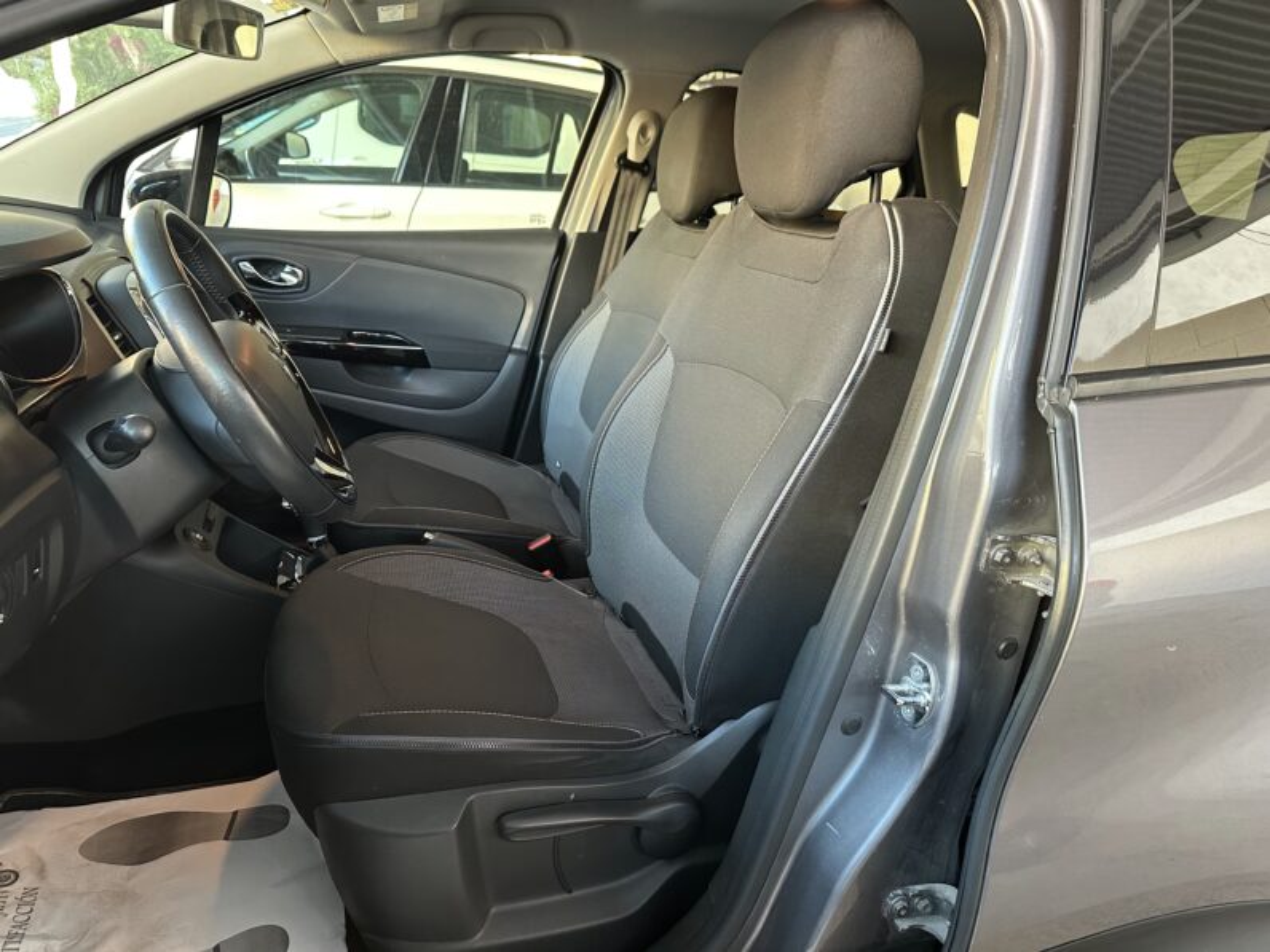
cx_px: 635
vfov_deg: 56.8
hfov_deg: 71.6
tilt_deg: -18.8
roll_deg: -5.9
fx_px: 881
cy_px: 476
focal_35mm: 24
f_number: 1.78
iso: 400
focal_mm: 6.86
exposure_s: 1/60
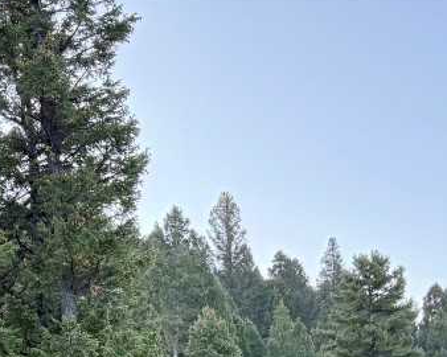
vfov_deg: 19.4
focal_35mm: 71
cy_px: 498
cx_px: 157
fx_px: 939
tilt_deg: -1.5
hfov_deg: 26.7
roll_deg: +3.2
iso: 100
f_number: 1.78
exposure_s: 1/356
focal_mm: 6.76
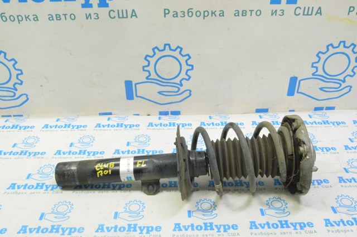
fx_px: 342
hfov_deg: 55.2
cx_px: 178
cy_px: 118
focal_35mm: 34
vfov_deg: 38.3
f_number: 20
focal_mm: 23
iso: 6400
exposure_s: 1/20
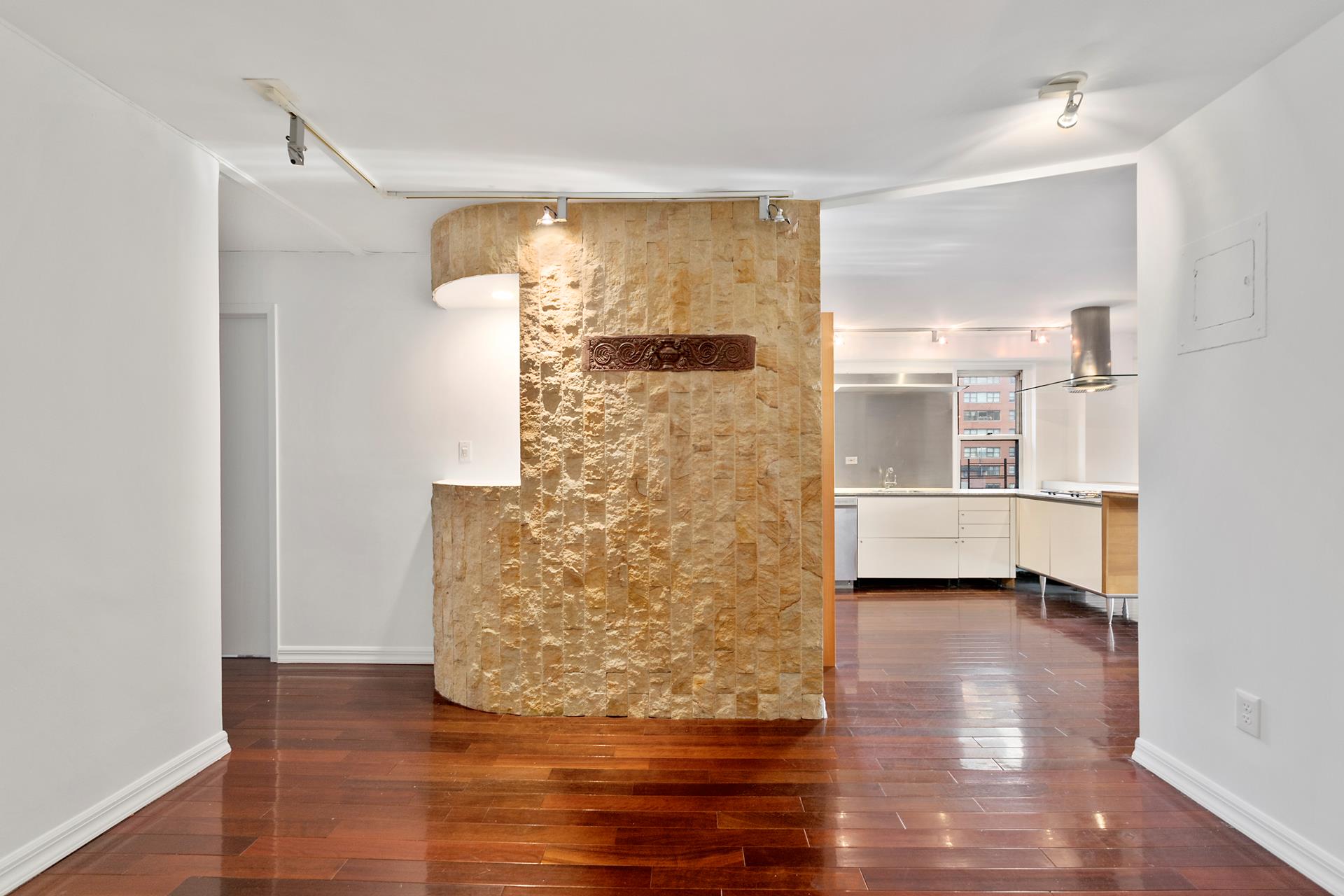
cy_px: 448
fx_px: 560
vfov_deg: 77.3
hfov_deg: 100.4
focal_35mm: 15
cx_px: 672
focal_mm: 10
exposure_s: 1/2.5
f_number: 8
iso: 100
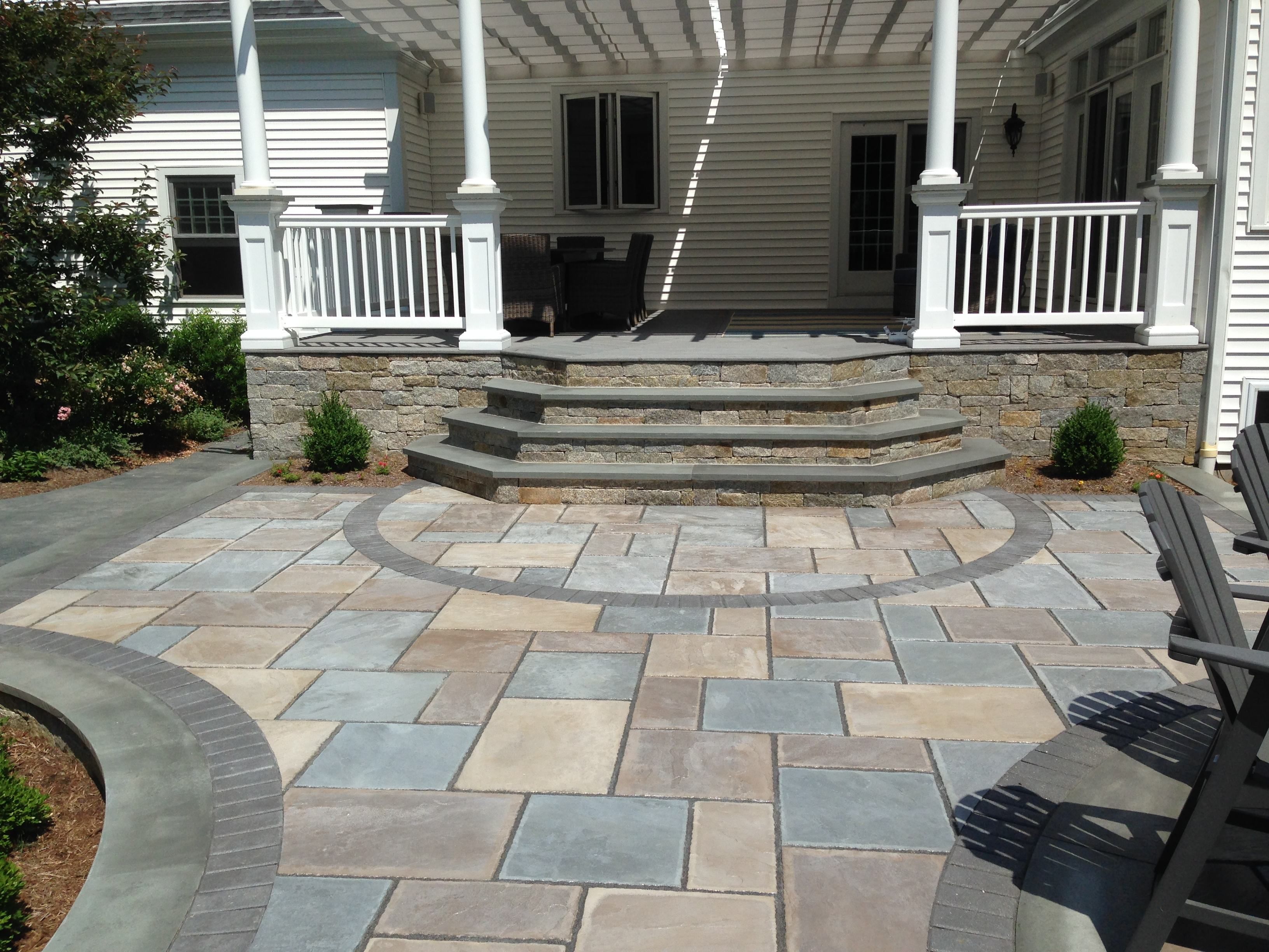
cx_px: 634
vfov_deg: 42.9
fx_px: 1210
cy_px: 476
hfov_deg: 55.4
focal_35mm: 33
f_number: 2.4
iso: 50
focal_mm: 4.12
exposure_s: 1/2463
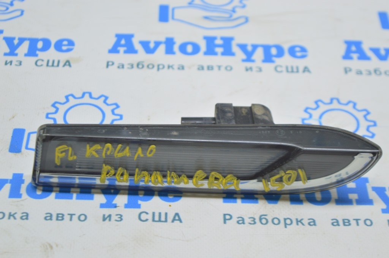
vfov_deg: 16.5
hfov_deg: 24.6
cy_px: 129
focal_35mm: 82
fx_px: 891
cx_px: 194
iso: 400
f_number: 5.6
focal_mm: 55
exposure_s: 1/20
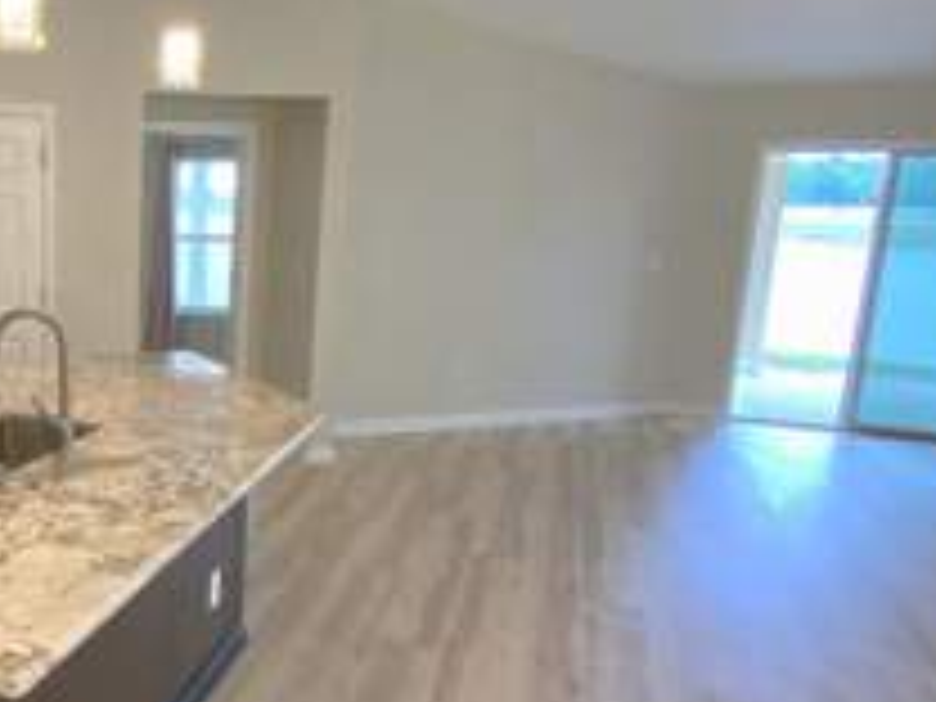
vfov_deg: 46.8
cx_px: 68
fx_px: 811
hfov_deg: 51.7
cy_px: 358
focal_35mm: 30
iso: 200
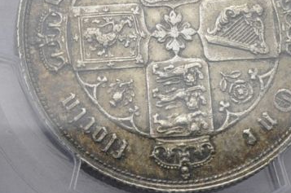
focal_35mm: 235
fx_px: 1899
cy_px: -68
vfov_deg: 5.8
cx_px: -27
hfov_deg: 8.7
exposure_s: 1/250
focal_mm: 35
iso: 400
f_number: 14
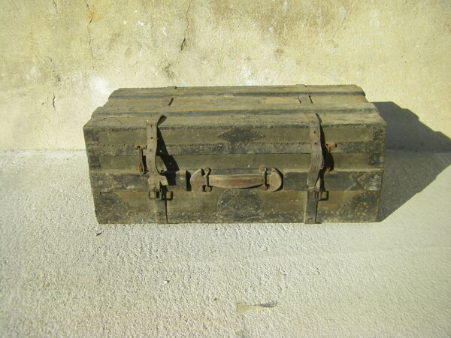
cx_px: 226
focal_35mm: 38
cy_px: 169
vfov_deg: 37.7
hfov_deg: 49.0
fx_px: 495
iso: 64
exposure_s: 1/200
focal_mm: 6.3
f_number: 7
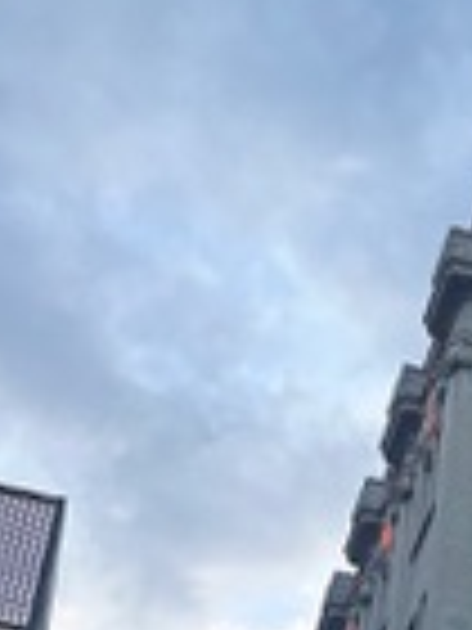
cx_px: 769
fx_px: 1618
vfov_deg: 20.7
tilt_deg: +30.0
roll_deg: +1.5
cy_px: 729
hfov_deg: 15.0
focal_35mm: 89
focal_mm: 5.1
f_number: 1.6
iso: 40
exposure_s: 1/281
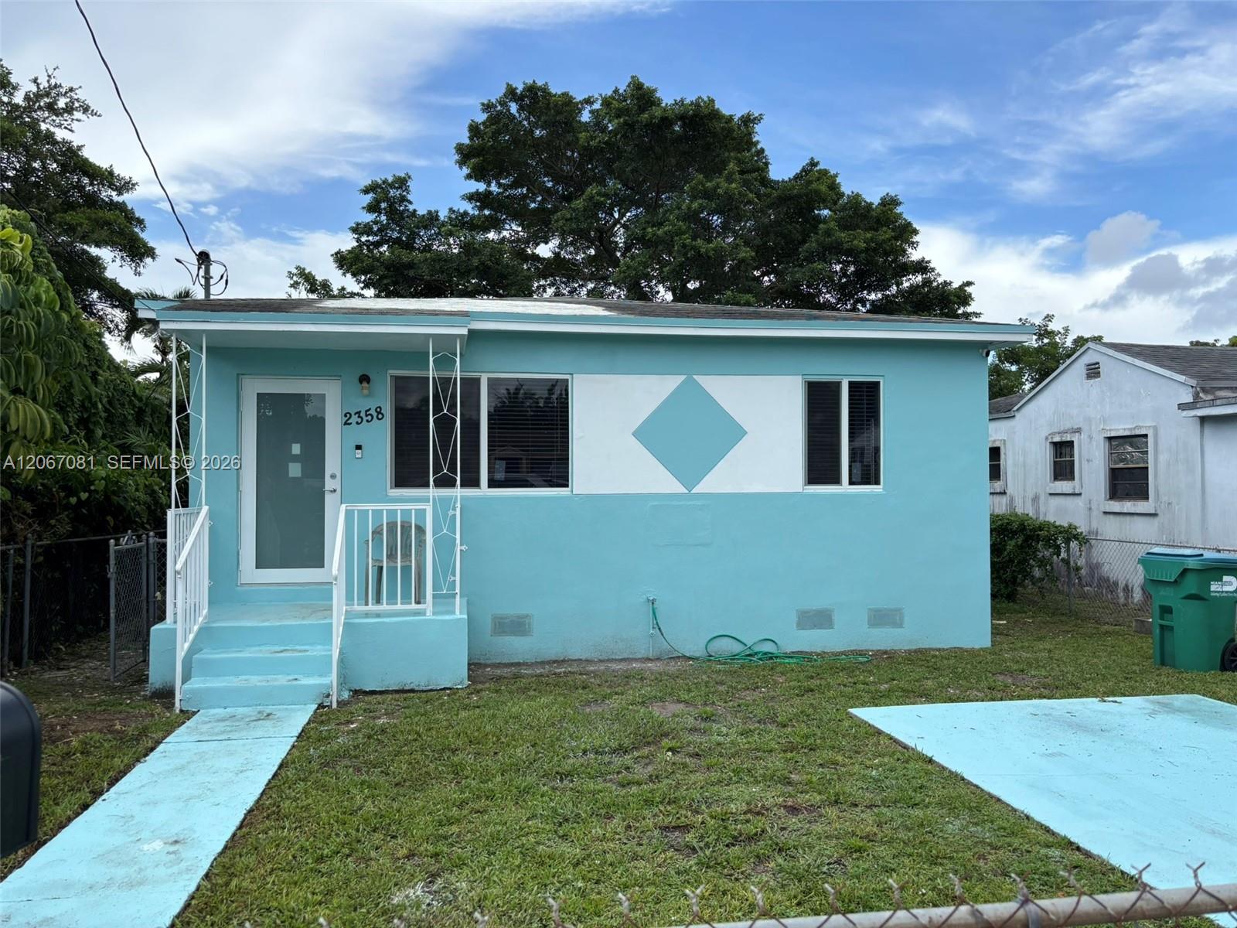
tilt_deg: +1.4
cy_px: 464
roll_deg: -0.9
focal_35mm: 26
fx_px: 929
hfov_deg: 67.3
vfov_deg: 53.1
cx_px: 618
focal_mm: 5.96
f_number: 1.6
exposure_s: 1/1783
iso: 50
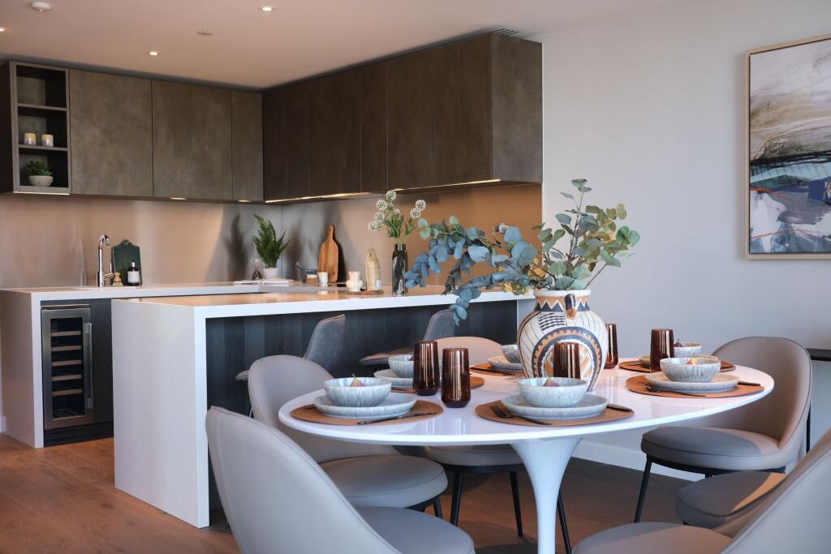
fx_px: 831
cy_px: 277
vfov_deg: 36.9
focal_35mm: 36
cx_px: 416
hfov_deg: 53.1
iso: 320
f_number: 3.2
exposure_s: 1/60
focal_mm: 24.3
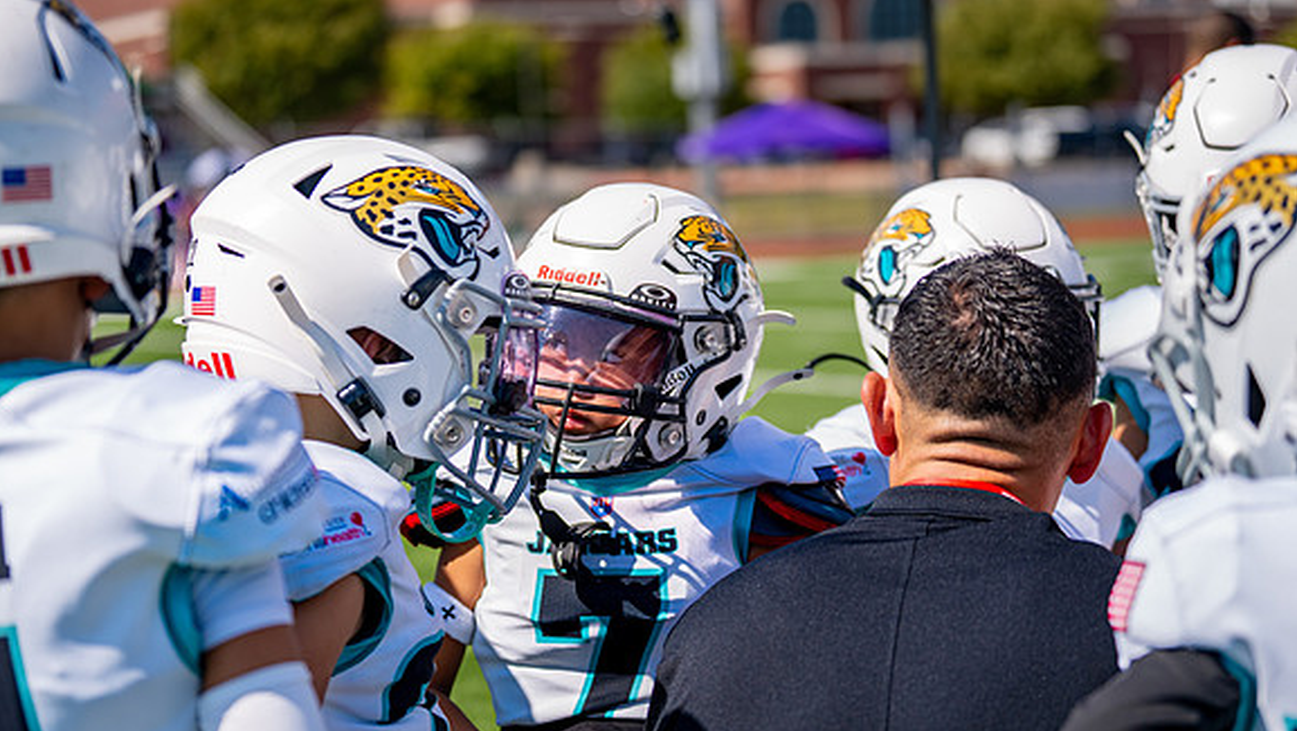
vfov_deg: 14.8
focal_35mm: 82
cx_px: 647
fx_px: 2821
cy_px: 355
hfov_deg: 25.9
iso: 125
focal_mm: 70
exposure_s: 1/2000
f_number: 2.8
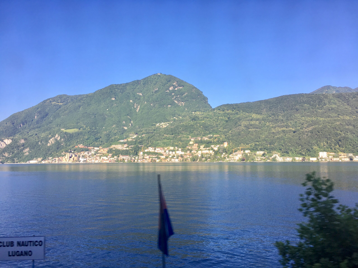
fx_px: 300
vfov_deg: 48.2
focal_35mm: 29
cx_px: 179
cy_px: 134
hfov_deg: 61.7
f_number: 2.2
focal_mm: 4.15
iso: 25
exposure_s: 1/288
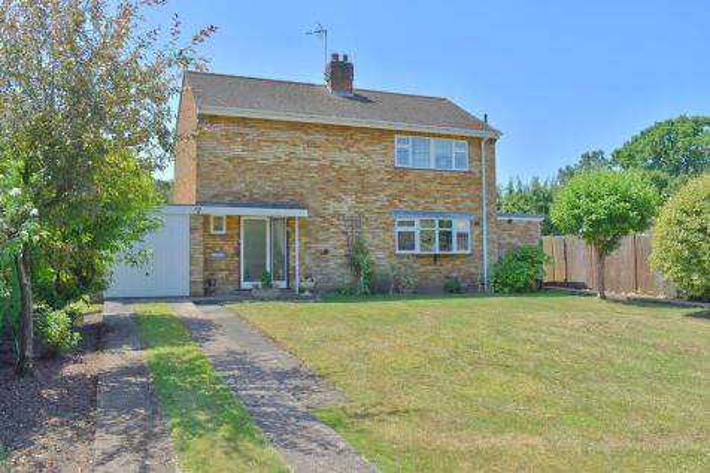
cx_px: 355
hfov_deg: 61.9
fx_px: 591
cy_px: 236
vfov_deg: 43.6
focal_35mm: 30
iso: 160
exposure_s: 1/250
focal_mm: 20
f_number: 8
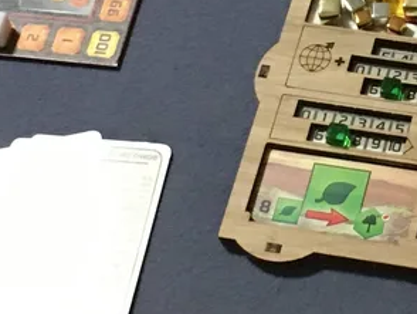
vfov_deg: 10.6
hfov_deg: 14.0
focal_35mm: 138
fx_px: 1664
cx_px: 445
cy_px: -81
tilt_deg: -52.8
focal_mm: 4.15
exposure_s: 1/33
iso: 200
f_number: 2.2
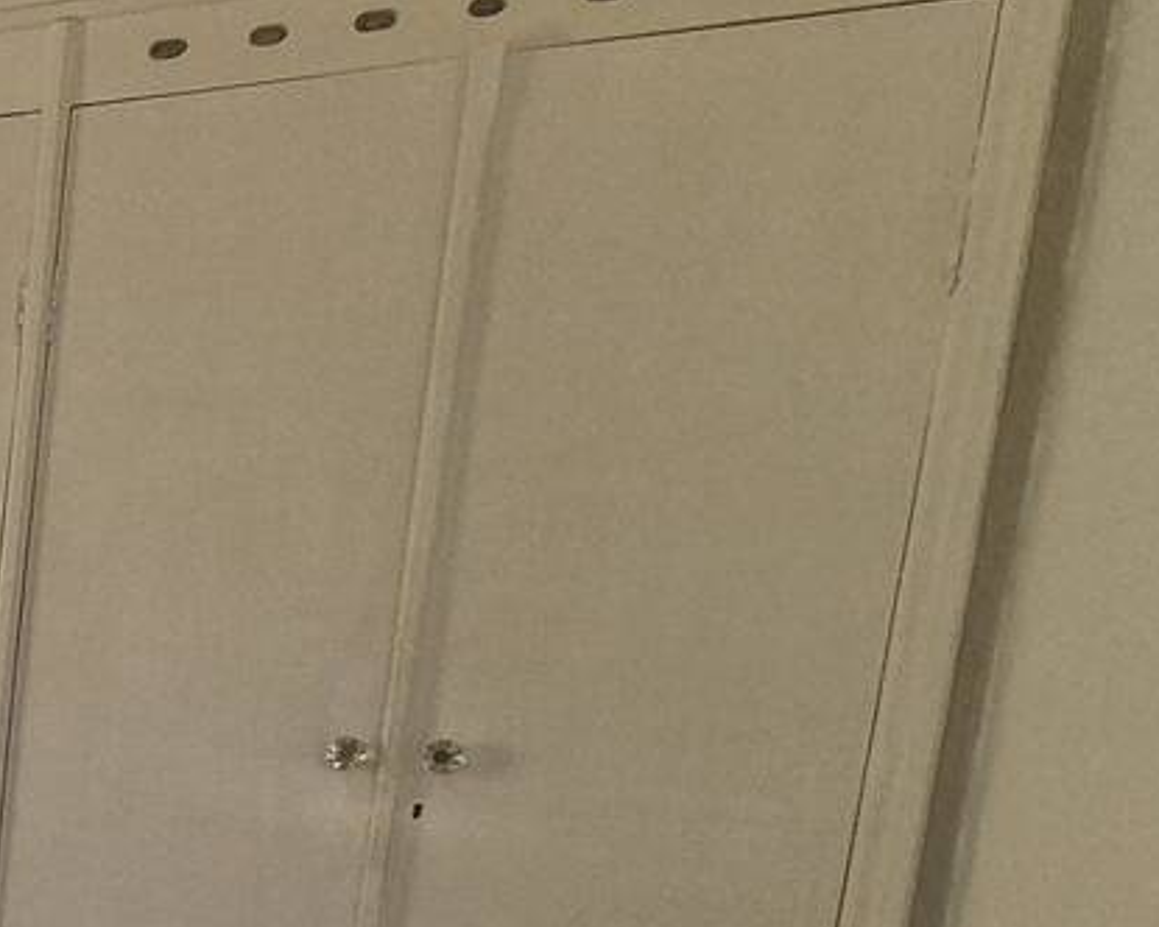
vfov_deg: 32.5
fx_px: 1509
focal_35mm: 44
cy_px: 826
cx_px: -771
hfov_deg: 24.9
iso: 160
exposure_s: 1/1996
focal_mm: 2.2
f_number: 2.2
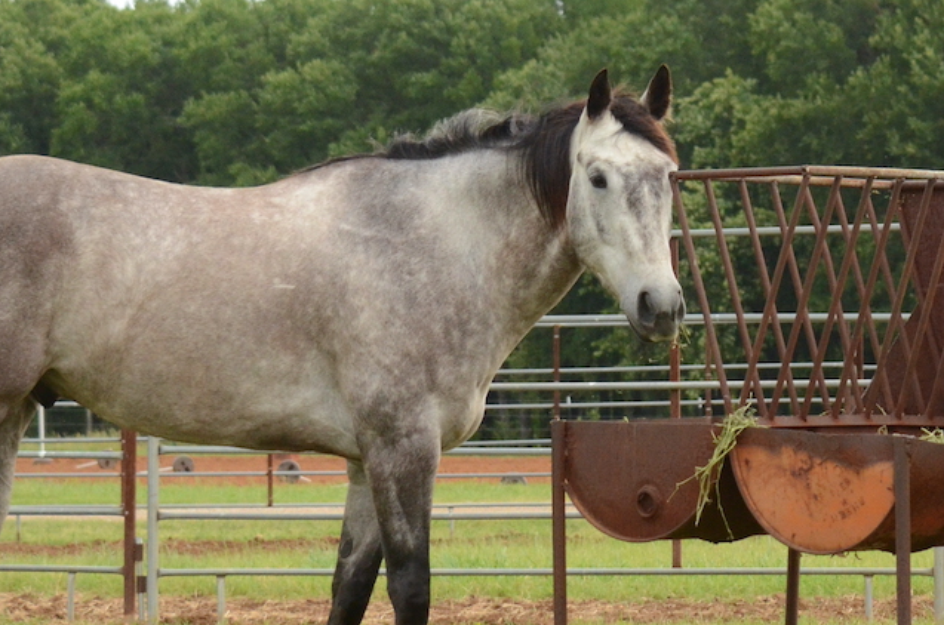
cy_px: 391
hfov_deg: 10.6
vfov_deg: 7.0
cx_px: 797
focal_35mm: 194
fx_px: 5082
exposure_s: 1/3200
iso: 1600
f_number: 4.5
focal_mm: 55
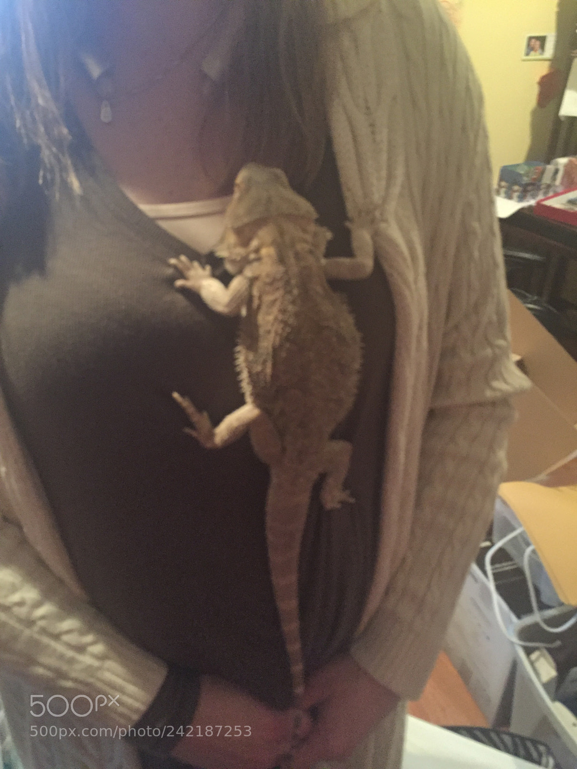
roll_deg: -0.7
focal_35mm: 29
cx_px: 288
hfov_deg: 48.2
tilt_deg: -31.2
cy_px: 384
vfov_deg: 61.7
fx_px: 645
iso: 500
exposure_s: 1/15
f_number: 2.2
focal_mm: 4.15
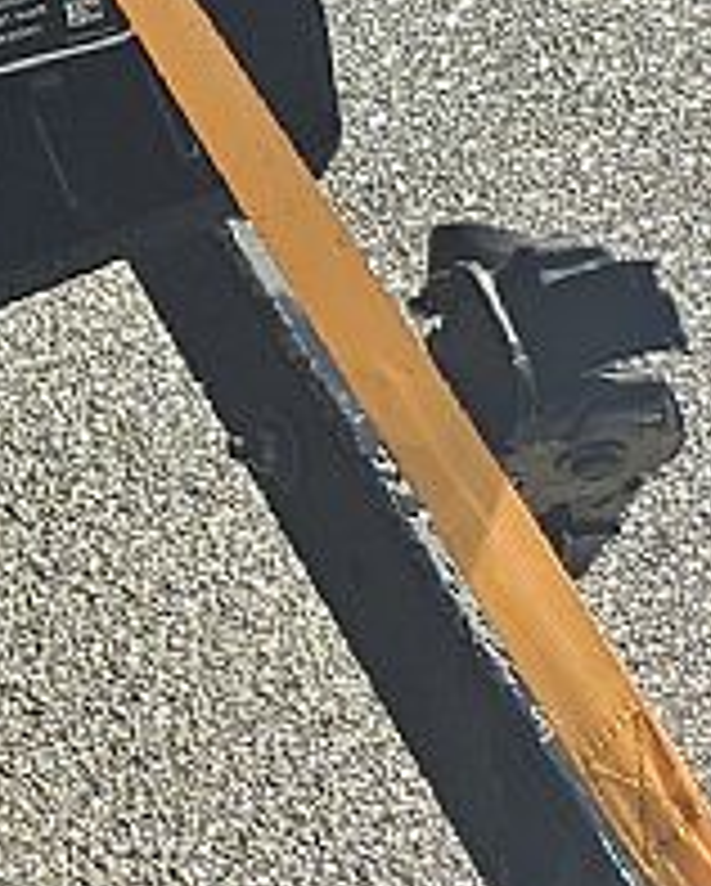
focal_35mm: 164
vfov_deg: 10.0
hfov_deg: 7.7
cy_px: -1358
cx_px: -1706
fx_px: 4307
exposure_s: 1/1041
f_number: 1.8
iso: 25
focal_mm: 5.4
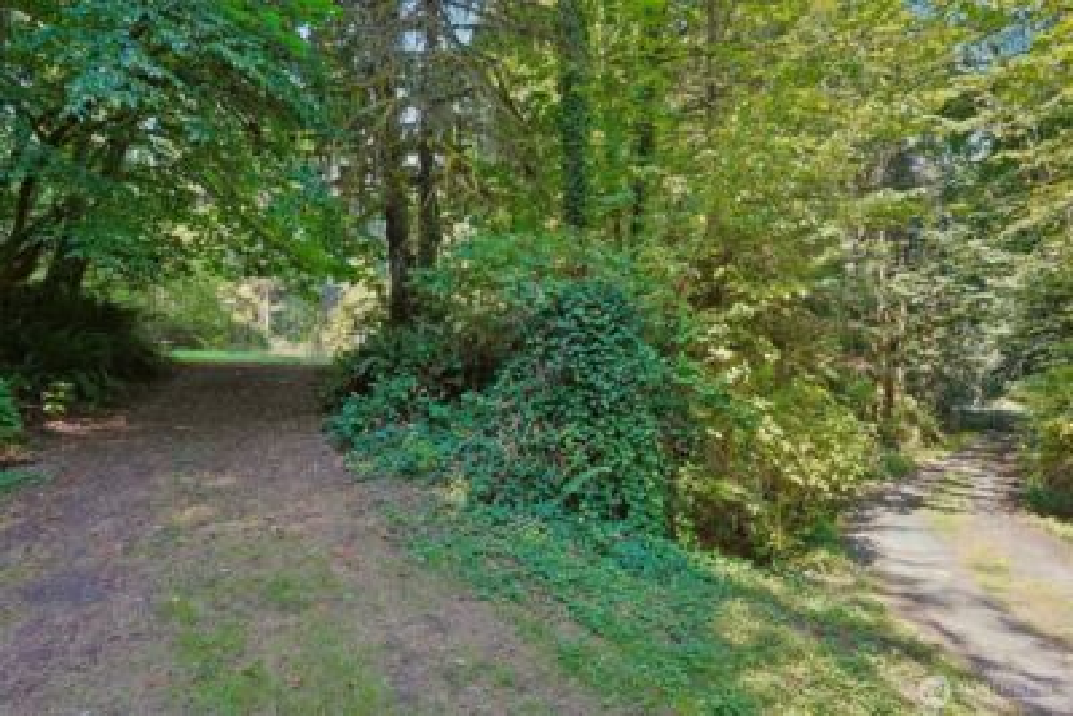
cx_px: 536
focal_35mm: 17
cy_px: 358
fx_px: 507
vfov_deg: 70.5
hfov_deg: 93.3
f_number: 8
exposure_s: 1/20
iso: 400
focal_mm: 17
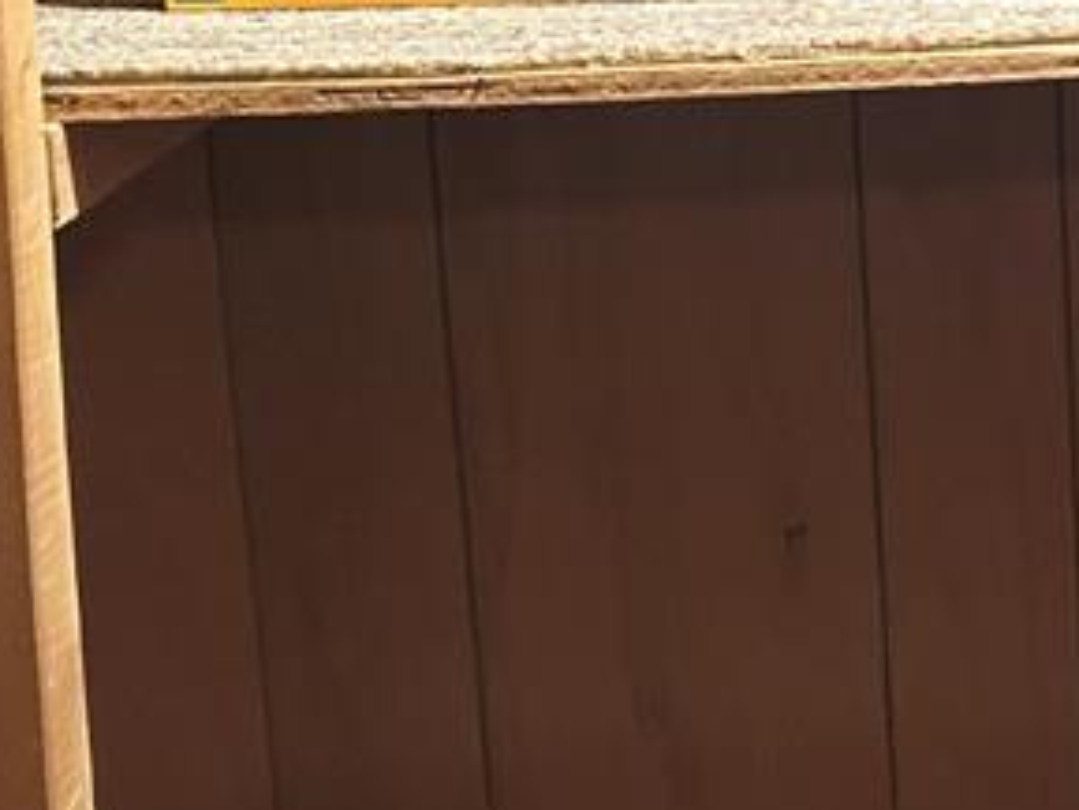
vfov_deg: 16.0
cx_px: 1647
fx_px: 2869
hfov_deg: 18.7
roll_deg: -0.3
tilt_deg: -11.4
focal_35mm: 92
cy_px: 149
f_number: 1.5
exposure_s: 1/30
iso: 500
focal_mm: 5.7
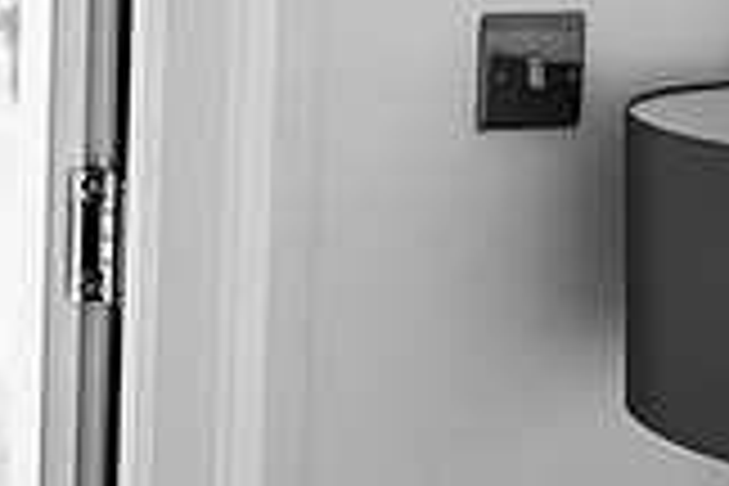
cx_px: -441
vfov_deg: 10.6
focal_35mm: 125
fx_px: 2531
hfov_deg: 14.9
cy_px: -252
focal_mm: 35
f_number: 2.8
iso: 100
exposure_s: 1/800
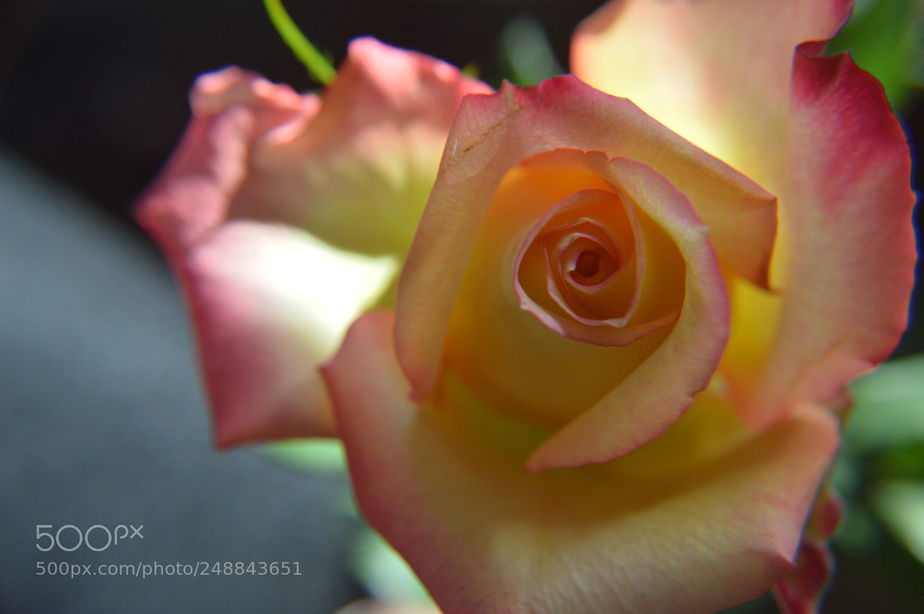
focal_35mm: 27
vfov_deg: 47.9
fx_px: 692
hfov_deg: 67.4
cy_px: 307
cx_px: 462
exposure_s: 1/100
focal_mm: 18
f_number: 5
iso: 400
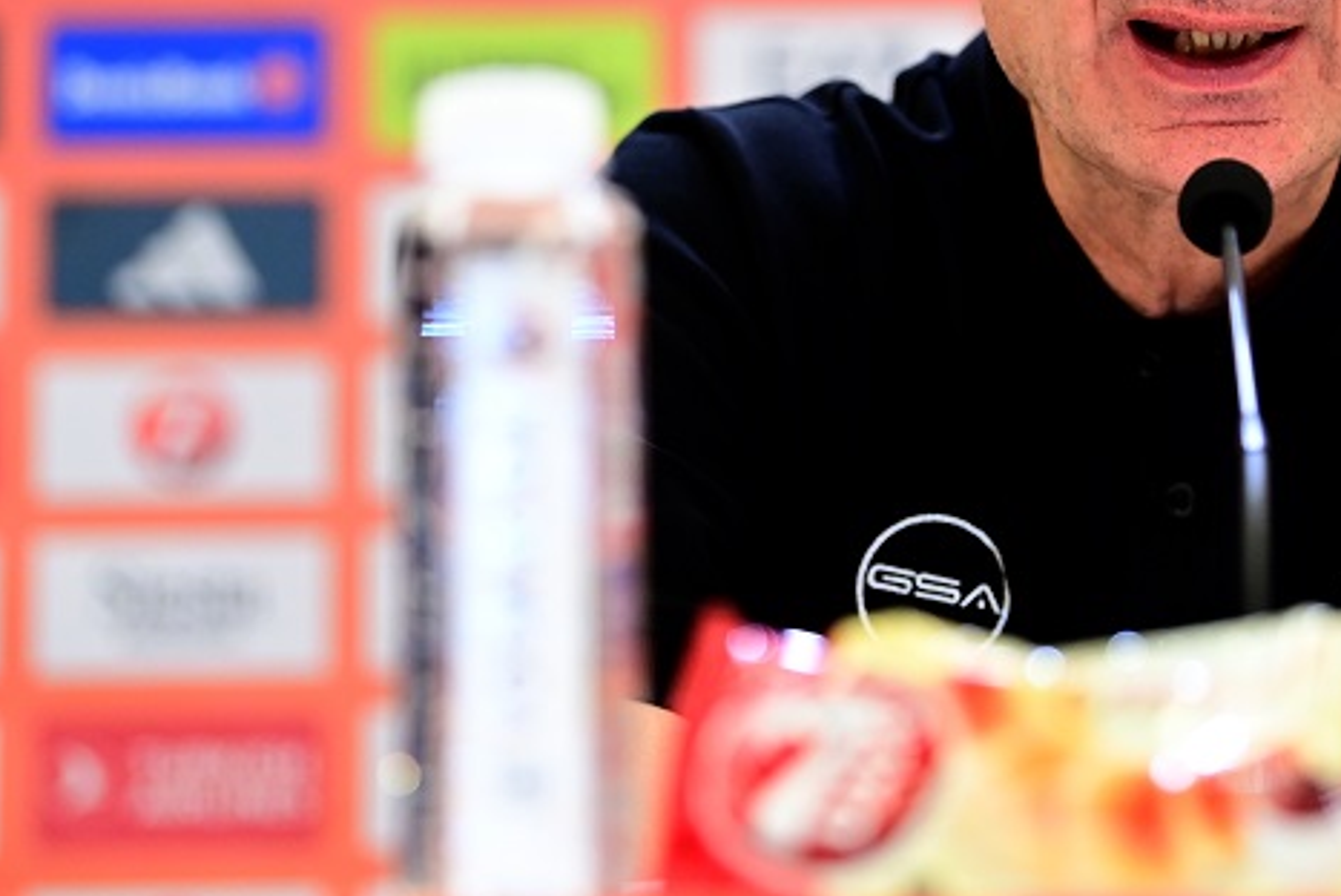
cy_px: 169
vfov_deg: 5.3
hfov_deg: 7.9
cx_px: 945
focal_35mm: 260
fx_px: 9691
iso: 2500
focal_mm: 135
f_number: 2.8
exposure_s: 1/500
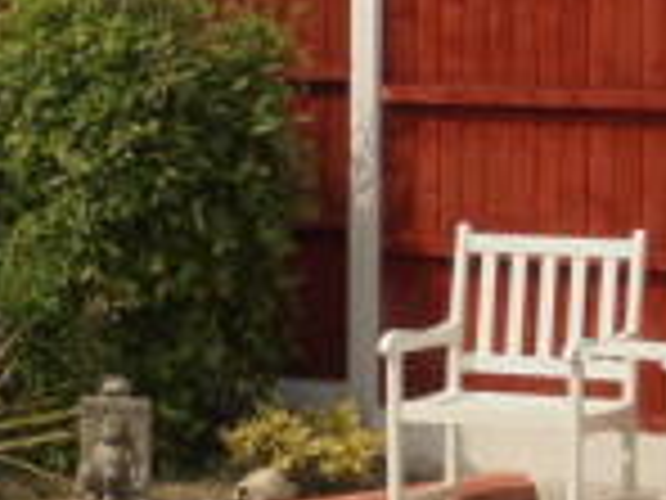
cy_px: 169
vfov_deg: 7.7
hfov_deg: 10.1
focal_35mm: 193
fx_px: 3713
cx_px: -169
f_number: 4.8
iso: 100
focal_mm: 8.9
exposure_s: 1/800
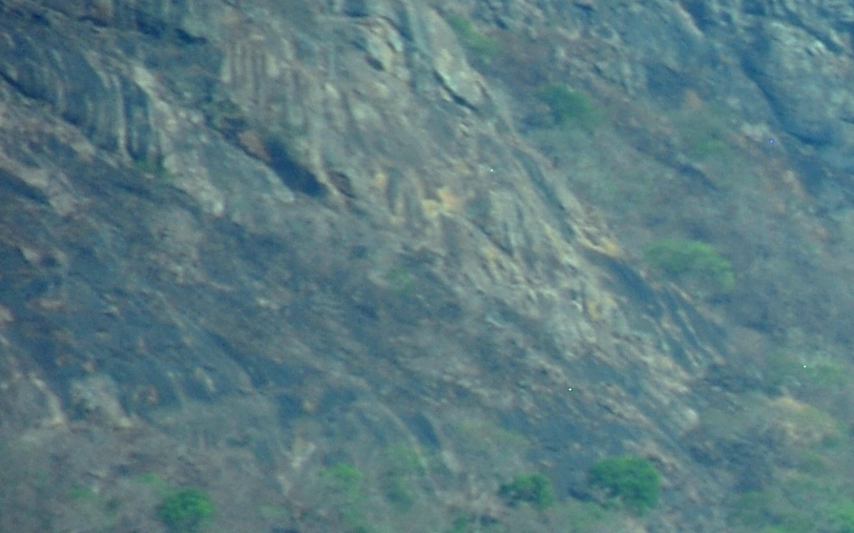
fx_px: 16177
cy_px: 914
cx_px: 1808
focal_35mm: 695
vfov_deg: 1.9
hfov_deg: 3.0
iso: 160
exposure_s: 1/500
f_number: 5.6
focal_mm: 105
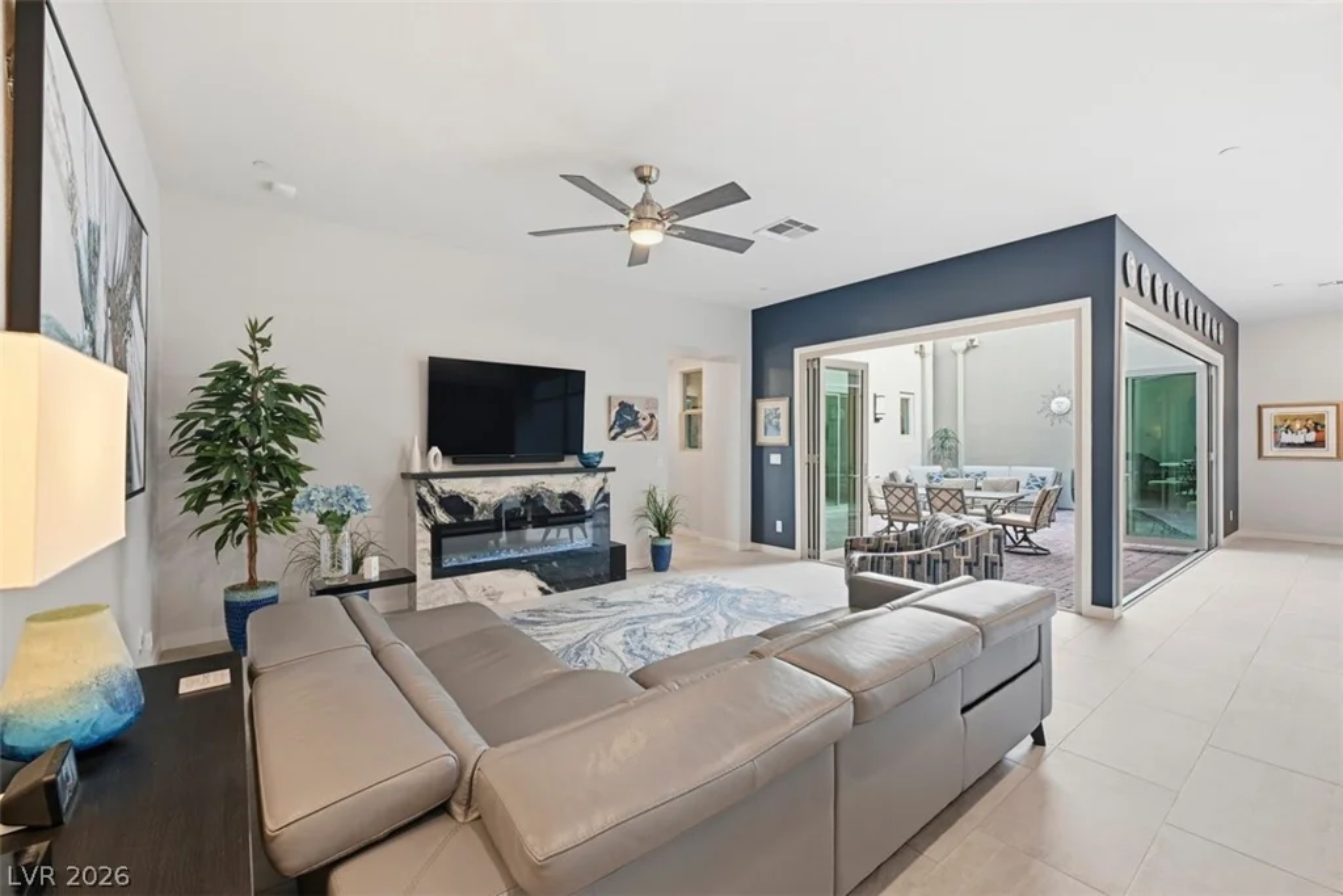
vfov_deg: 77.3
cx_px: 672
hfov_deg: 100.4
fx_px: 560
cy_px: 448
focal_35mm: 15
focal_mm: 15
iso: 500
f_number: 9
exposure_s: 1/100
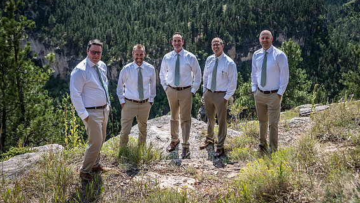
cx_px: 179
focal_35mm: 43
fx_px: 411
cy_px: 83
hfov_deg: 47.4
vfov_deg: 27.7
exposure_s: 1/320
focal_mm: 40
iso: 80
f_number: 4.5
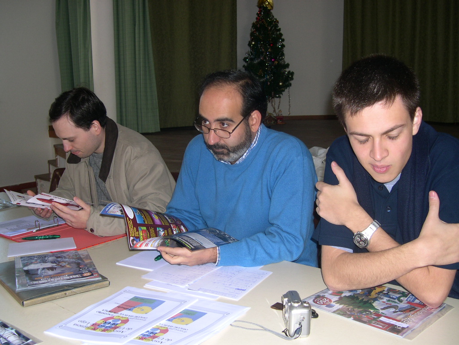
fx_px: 504
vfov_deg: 37.7
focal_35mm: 38
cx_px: 230
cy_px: 172
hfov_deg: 49.0
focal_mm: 8
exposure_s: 1/60
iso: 100
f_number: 2.8
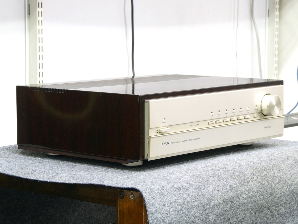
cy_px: 112
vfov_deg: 14.0
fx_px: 913
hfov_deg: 18.5
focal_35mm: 106
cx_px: 149
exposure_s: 1/1.6
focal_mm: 19
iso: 100
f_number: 5.1
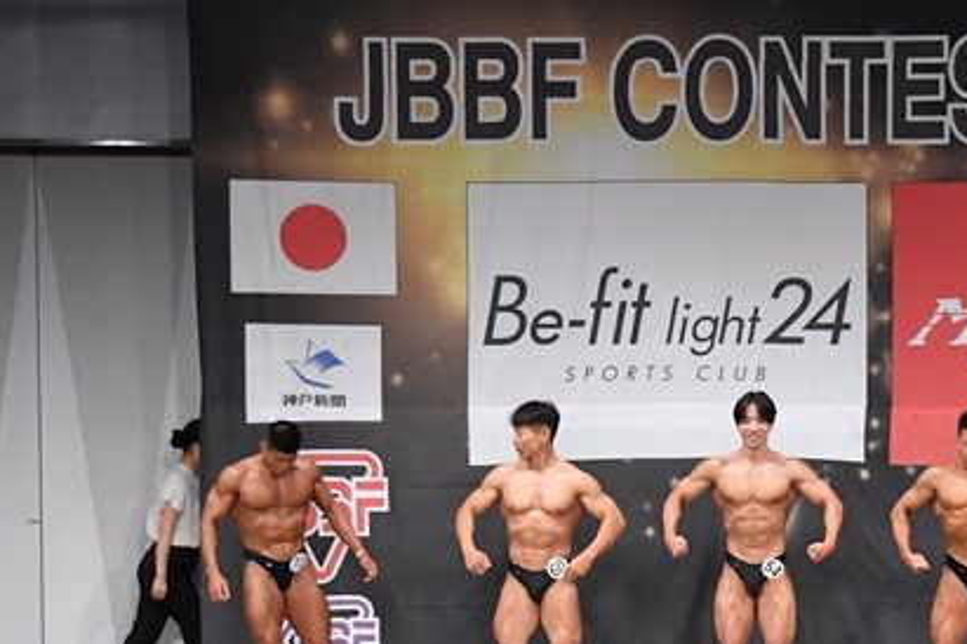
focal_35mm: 147
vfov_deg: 9.3
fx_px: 3948
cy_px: 475
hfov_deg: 13.9
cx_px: 738
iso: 6400
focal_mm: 52
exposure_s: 1/400
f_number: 5.6
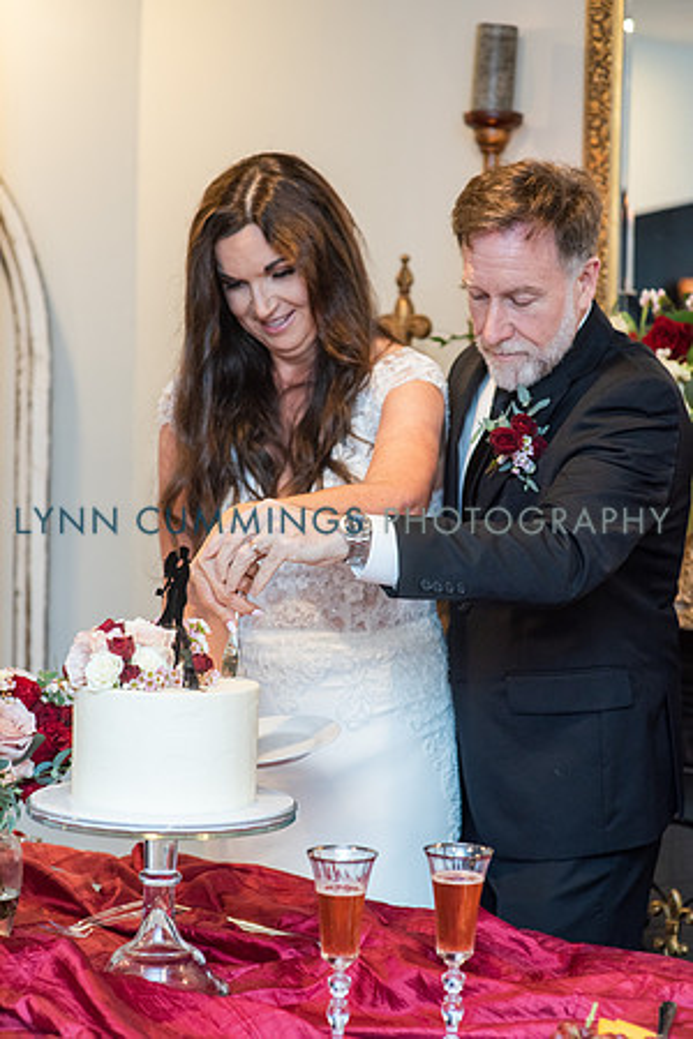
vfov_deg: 23.9
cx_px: 346
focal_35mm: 85
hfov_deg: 16.1
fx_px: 2454
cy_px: 520
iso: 1250
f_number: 3.2
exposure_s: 1/160
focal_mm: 85
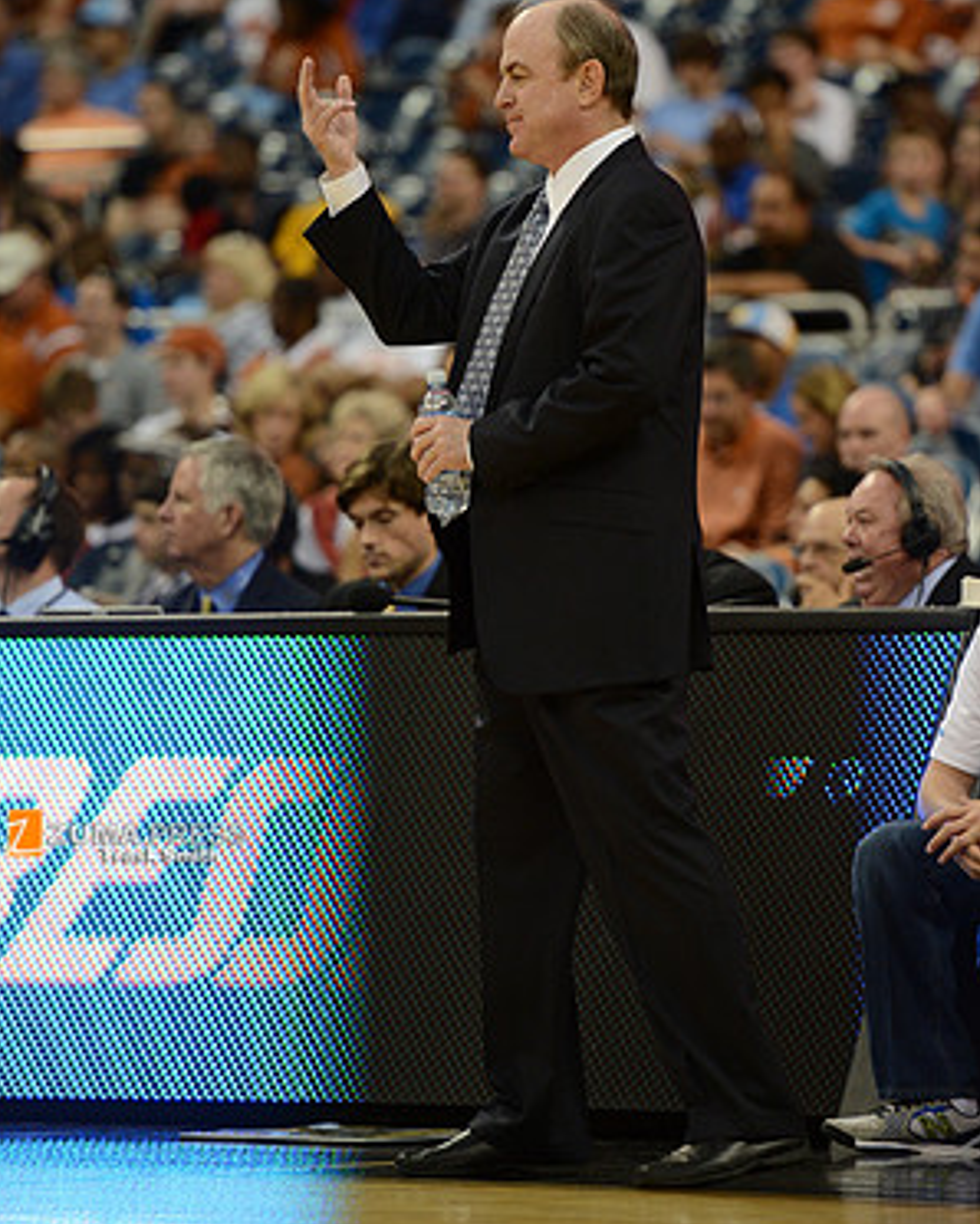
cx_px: 490
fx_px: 8223
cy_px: 543
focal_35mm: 227
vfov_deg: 8.5
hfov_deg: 6.8
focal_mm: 200
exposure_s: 1/1250
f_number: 2.8
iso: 2000
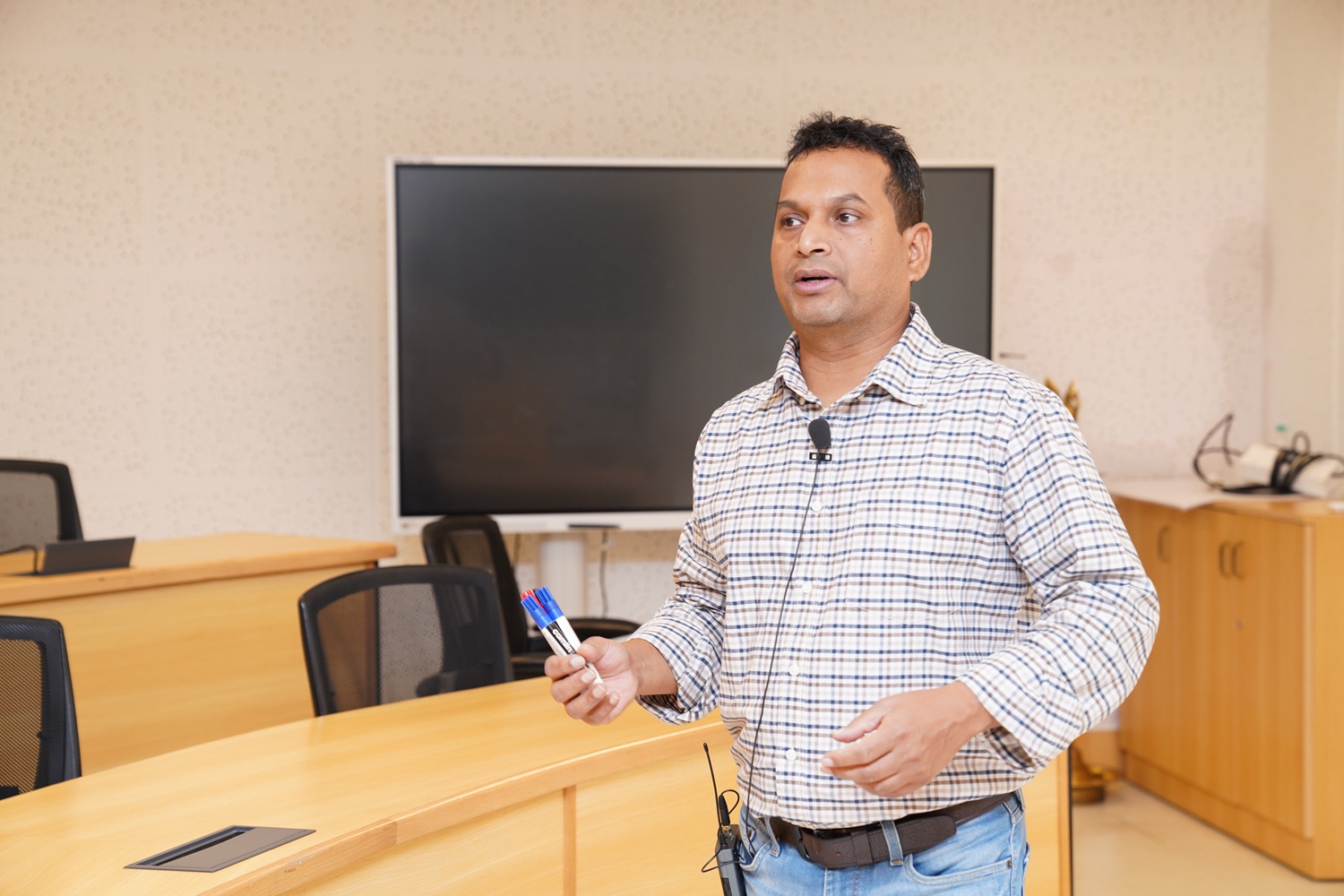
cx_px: 672
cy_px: 448
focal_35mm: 62
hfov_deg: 32.4
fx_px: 2314
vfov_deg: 21.9
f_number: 4
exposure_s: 1/200
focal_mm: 62
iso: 800
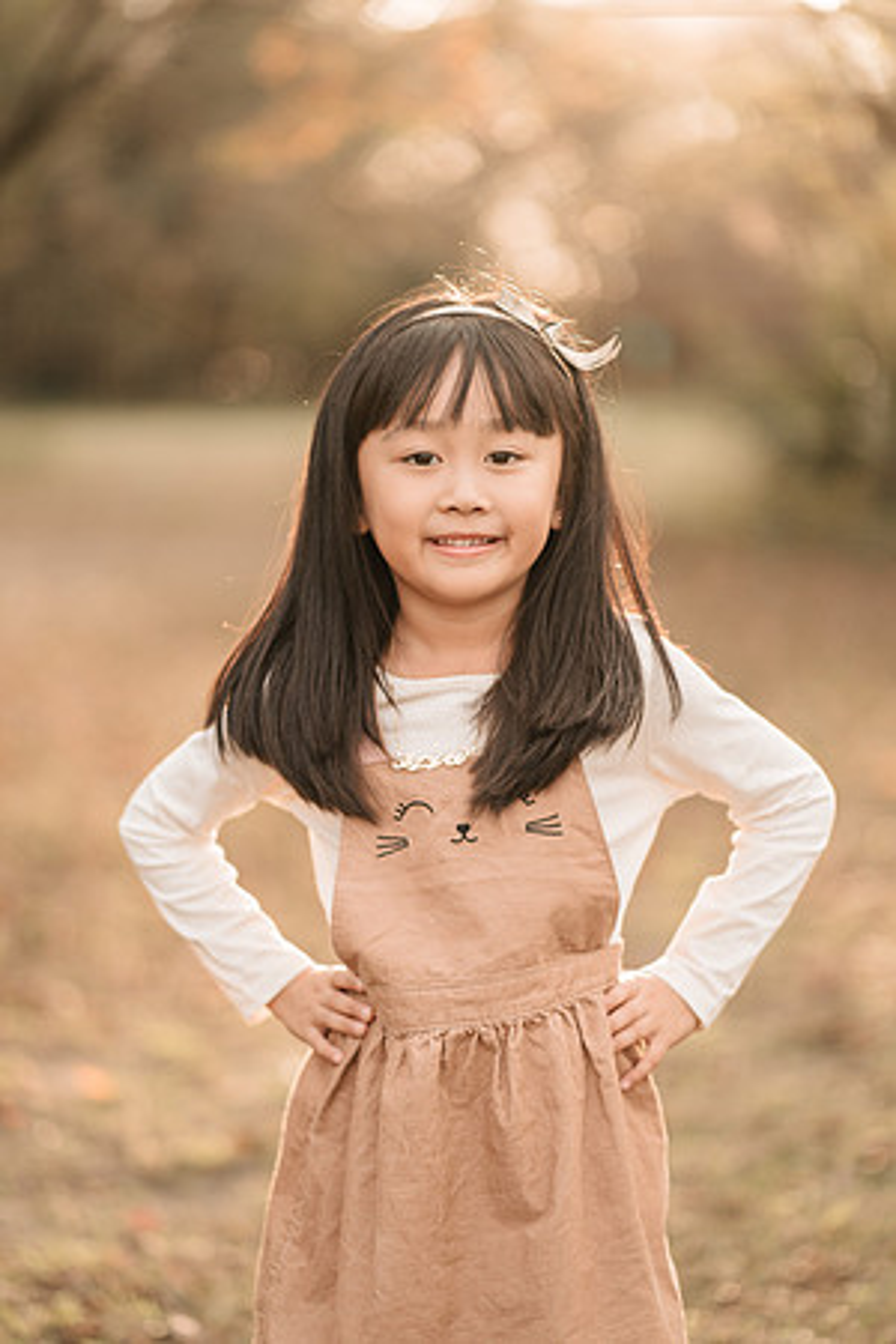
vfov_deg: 23.9
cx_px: 448
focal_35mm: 85
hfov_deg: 16.1
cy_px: 672
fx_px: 3173
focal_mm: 85
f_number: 1.8
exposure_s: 1/800
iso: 200
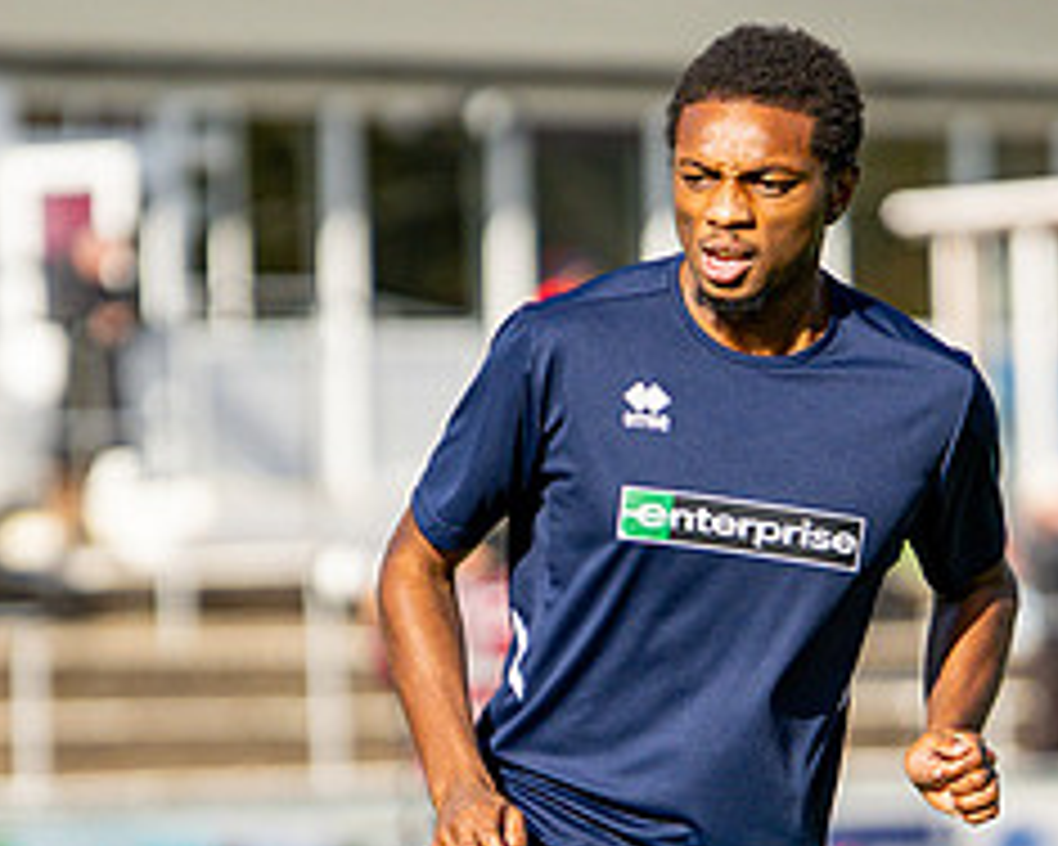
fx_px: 13590
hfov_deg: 4.5
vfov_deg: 3.6
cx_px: 499
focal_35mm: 434
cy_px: 799
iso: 100
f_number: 1.4
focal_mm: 85
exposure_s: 1/8000
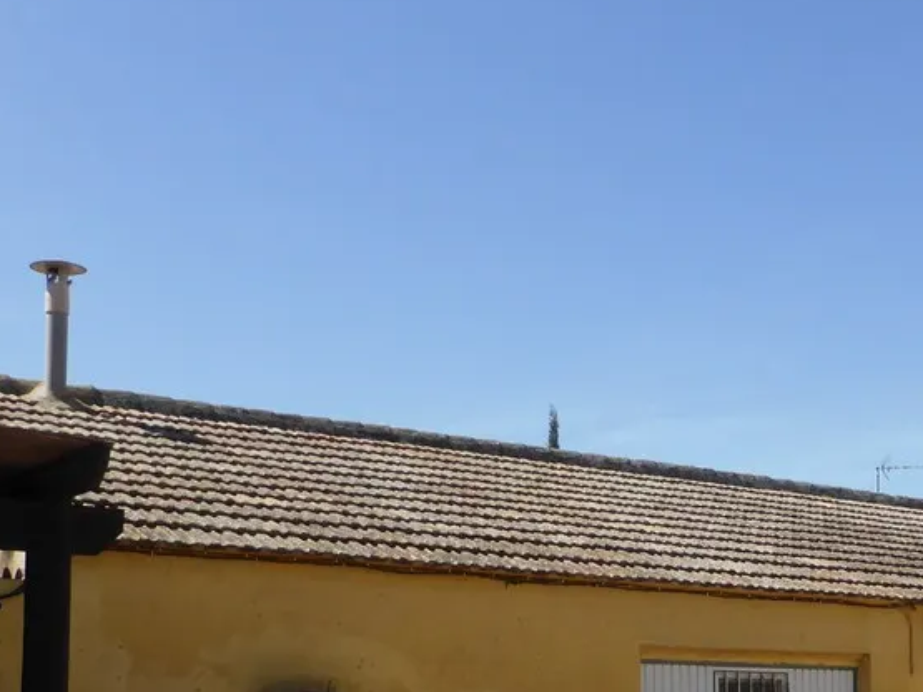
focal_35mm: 60
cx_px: 689
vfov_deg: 23.5
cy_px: 667
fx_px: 1599
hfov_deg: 31.6
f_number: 3.3
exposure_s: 1/1300
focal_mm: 4.4
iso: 100
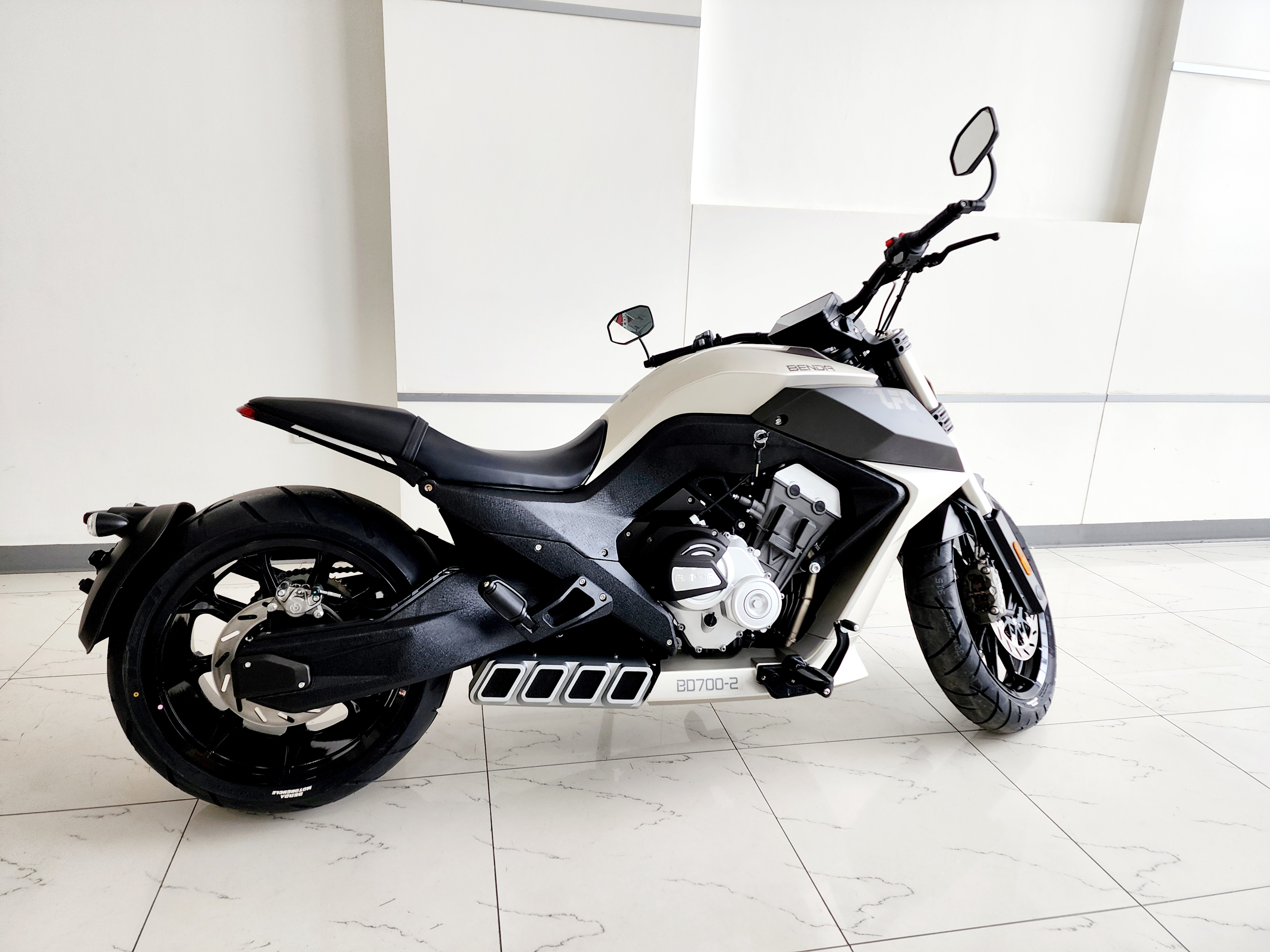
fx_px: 844
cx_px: 635
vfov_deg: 58.9
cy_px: 476
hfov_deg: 73.9
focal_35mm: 23
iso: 100
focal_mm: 6.4
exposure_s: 1/182
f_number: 1.8
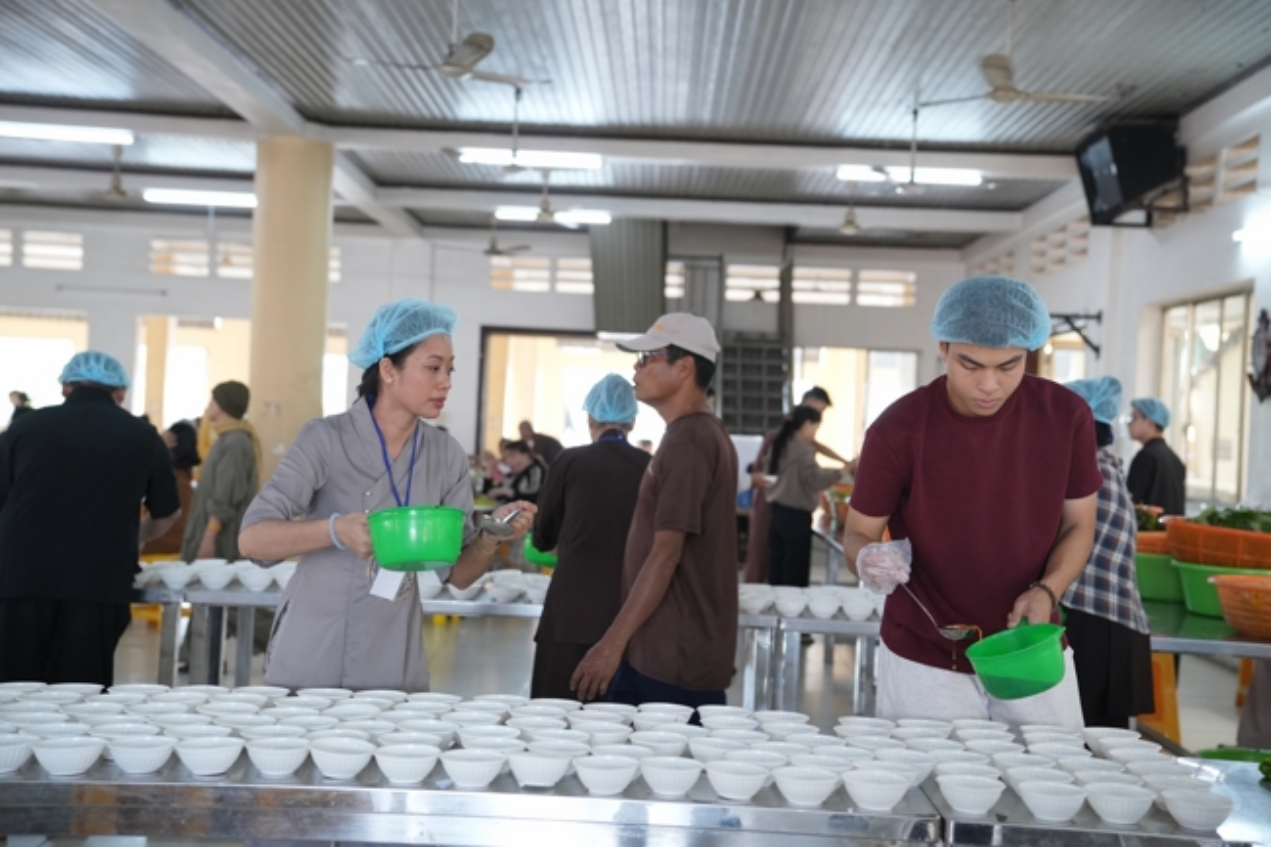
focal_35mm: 49
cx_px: 636
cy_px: 424
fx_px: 1729
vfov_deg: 27.5
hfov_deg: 40.4
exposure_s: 1/250
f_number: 2.8
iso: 2500
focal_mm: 49
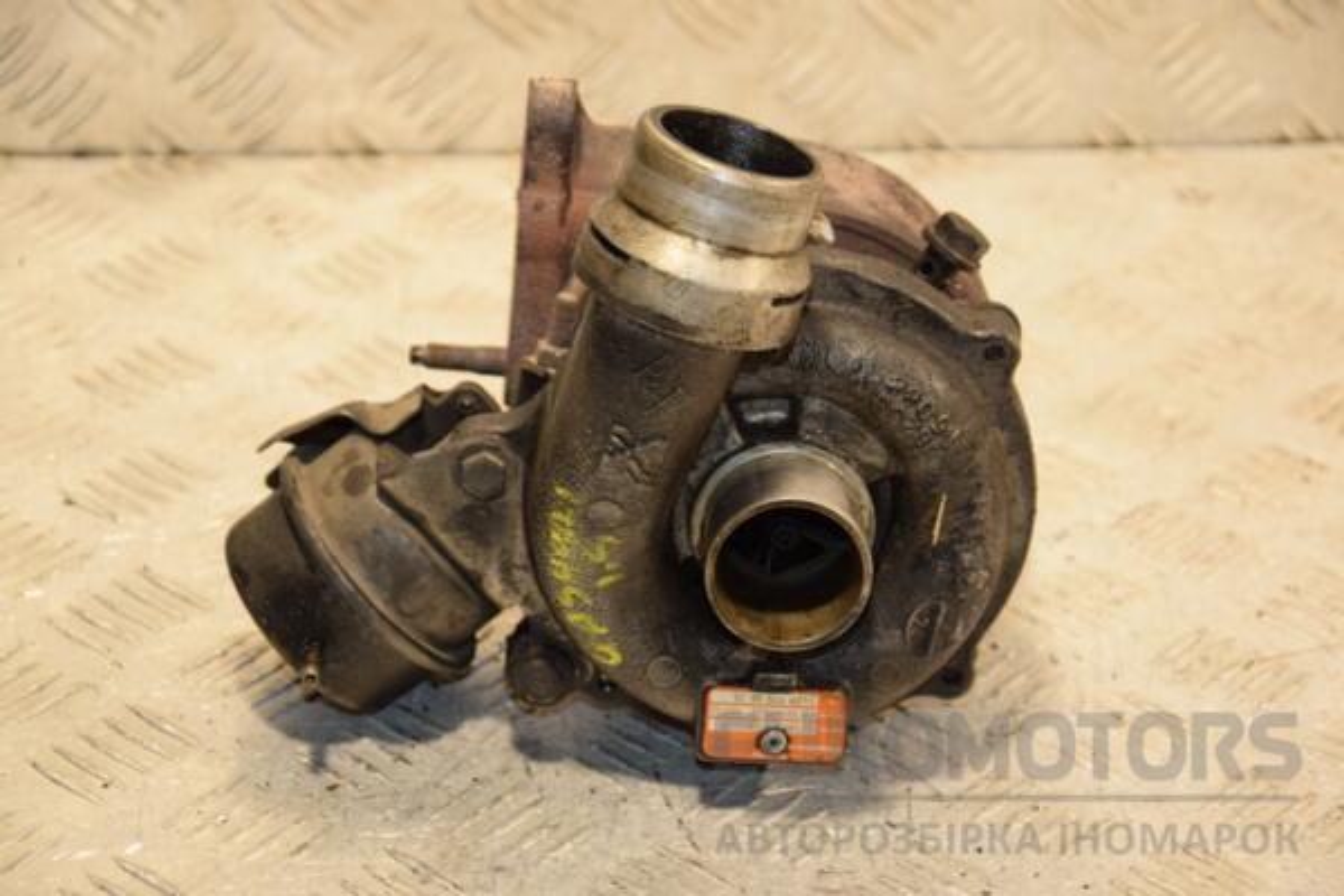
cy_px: 448
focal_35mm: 105
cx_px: 672
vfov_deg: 13.0
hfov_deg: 19.5
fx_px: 3920
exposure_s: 1/125
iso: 800
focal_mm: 70
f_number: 5.3
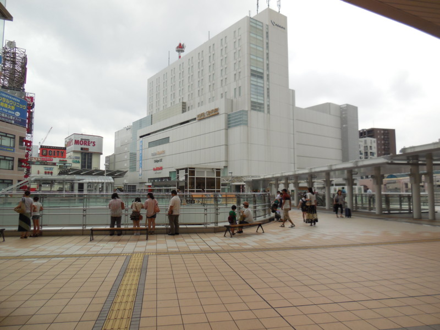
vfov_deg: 54.9
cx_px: 220
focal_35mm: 25
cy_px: 165
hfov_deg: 69.4
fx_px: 318
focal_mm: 4.5
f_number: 3.1
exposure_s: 1/640
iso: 125
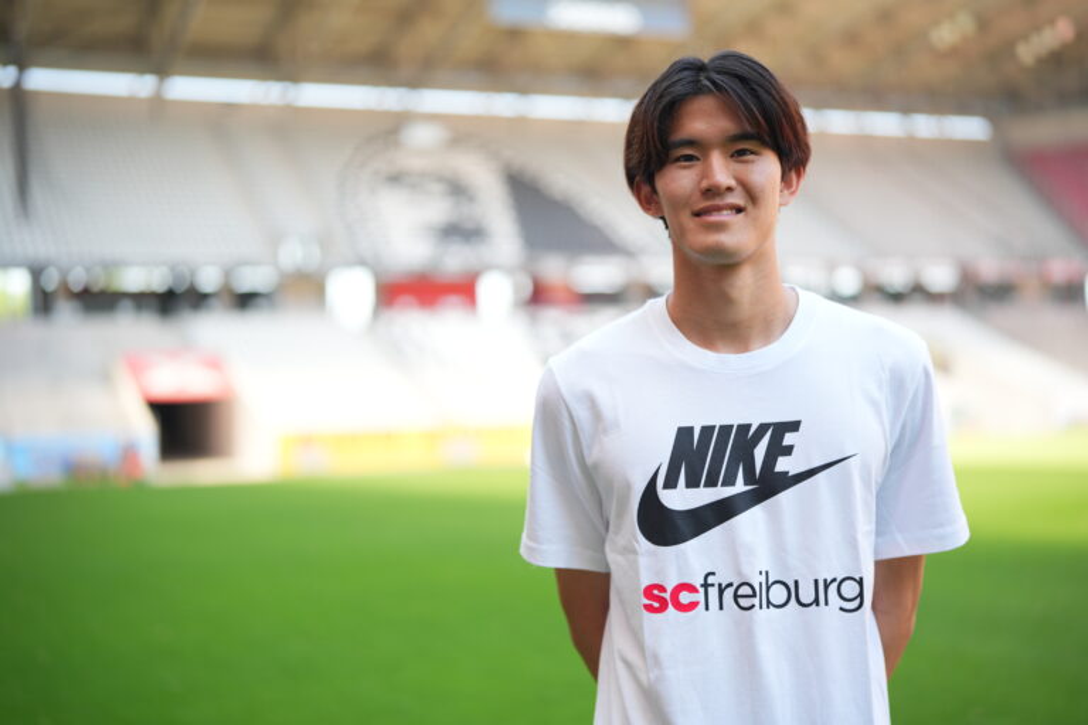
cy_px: 362
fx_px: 1511
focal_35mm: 50
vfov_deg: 27.0
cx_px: 544
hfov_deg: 39.6
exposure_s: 1/500
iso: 100
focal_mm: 50
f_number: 1.4
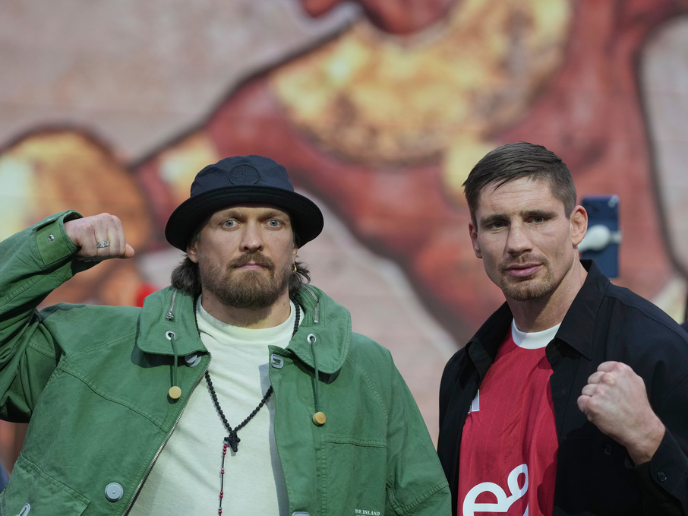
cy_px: 258
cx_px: 334
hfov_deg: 6.1
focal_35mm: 326
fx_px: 6478
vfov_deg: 4.6
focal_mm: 300
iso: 800
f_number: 3.5
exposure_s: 1/400
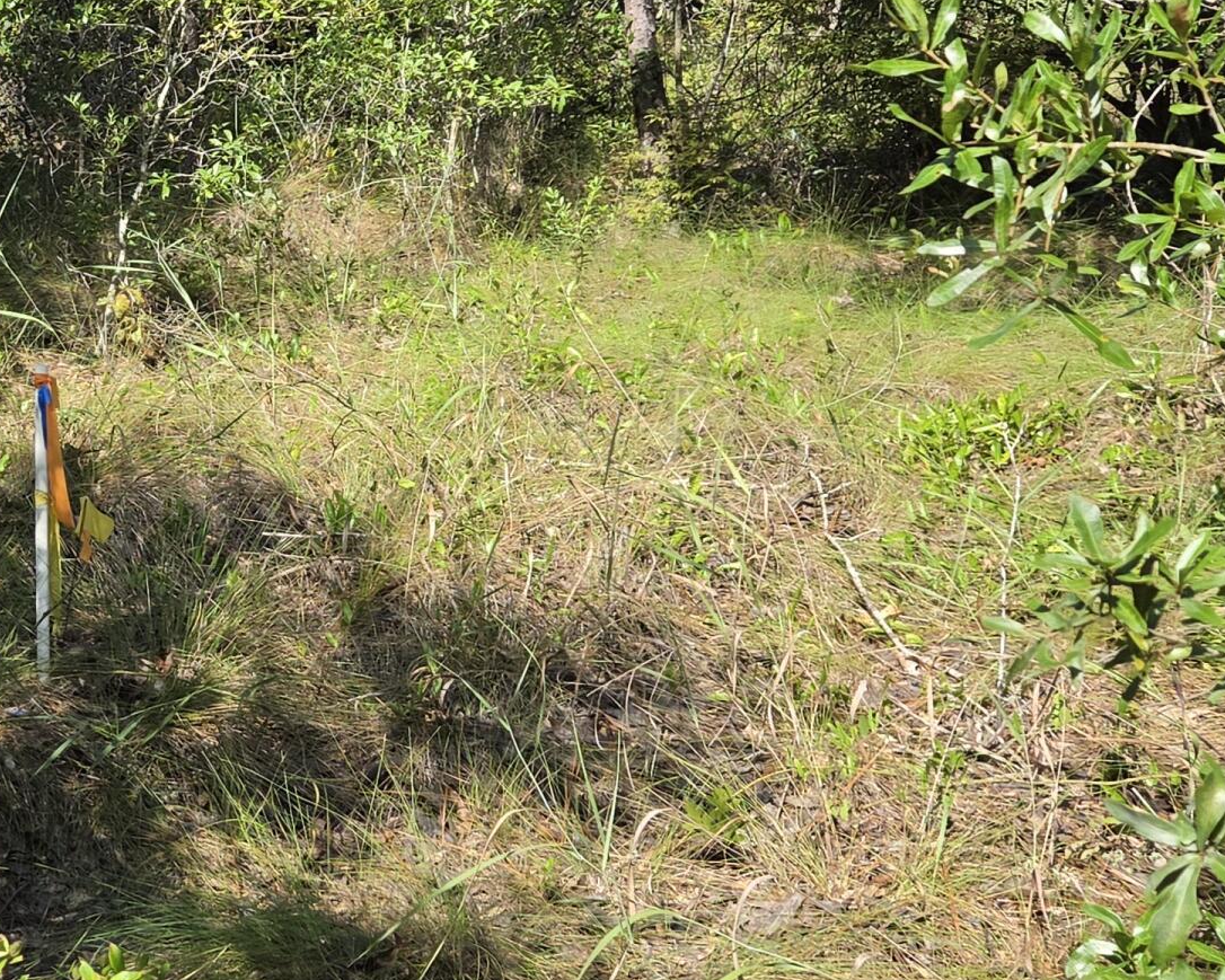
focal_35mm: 62
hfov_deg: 28.4
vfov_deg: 24.6
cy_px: 450
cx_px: -38
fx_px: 2248
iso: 80
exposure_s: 1/1819
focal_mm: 5.4
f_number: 1.8
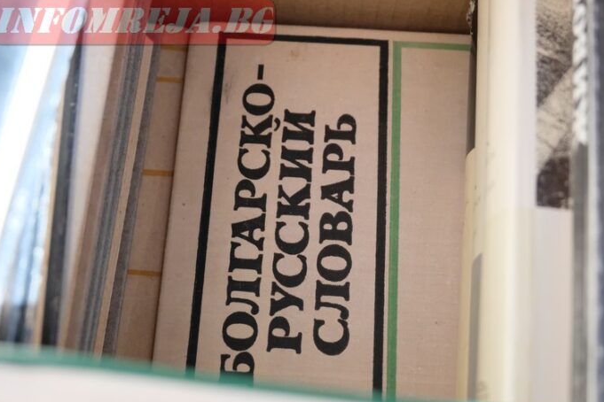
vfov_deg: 29.9
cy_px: 204
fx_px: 755
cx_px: 299
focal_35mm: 45
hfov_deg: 43.6
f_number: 4.7
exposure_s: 1/25
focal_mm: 29.5
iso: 3200
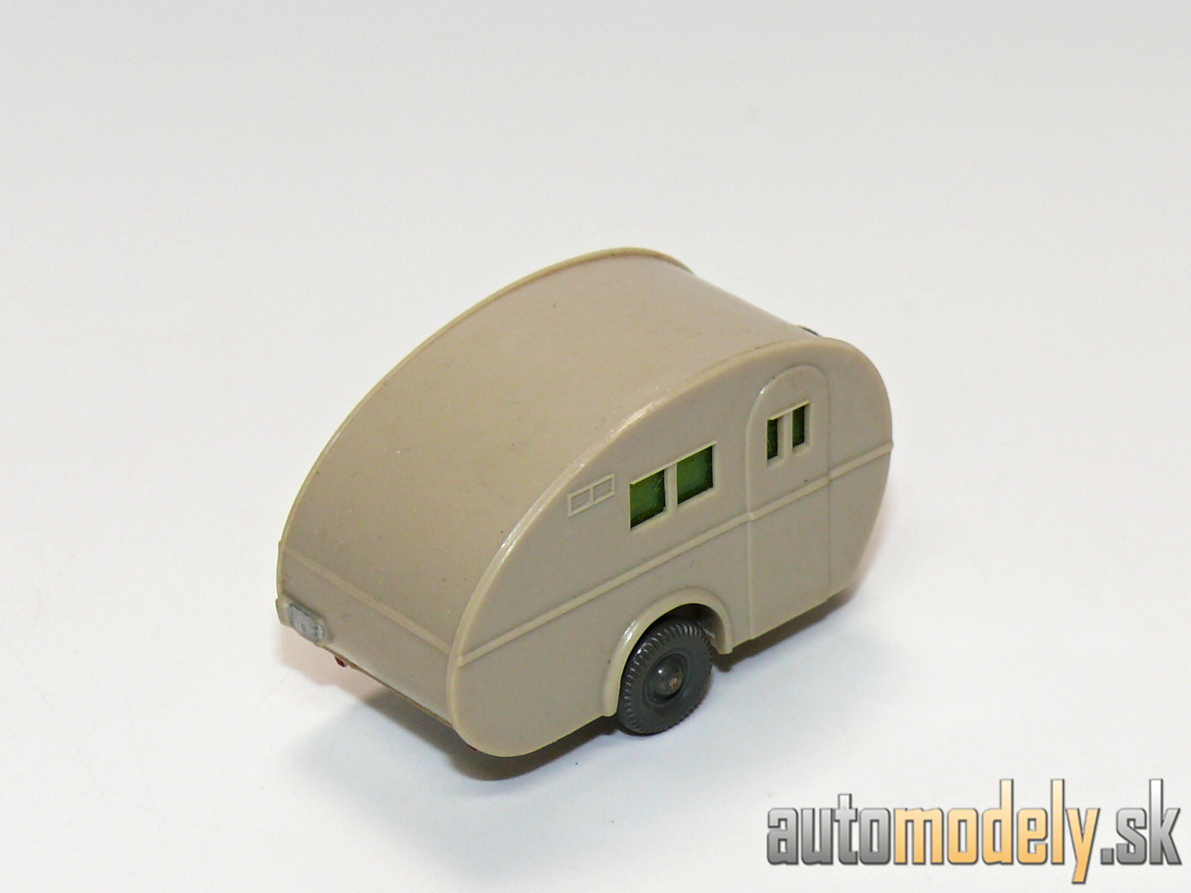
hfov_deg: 15.8
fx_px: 4301
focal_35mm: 125
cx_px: 596
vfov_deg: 11.9
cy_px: 446
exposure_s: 1/30
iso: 100
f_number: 4
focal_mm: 14.8
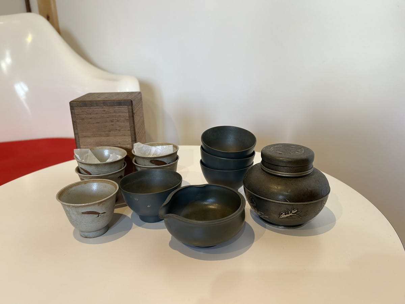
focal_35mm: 26
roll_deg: +0.6
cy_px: 152
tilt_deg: -19.1
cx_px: 202
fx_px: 304
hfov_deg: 67.3
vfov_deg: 53.1
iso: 100
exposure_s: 1/120
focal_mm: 5.7
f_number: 1.5
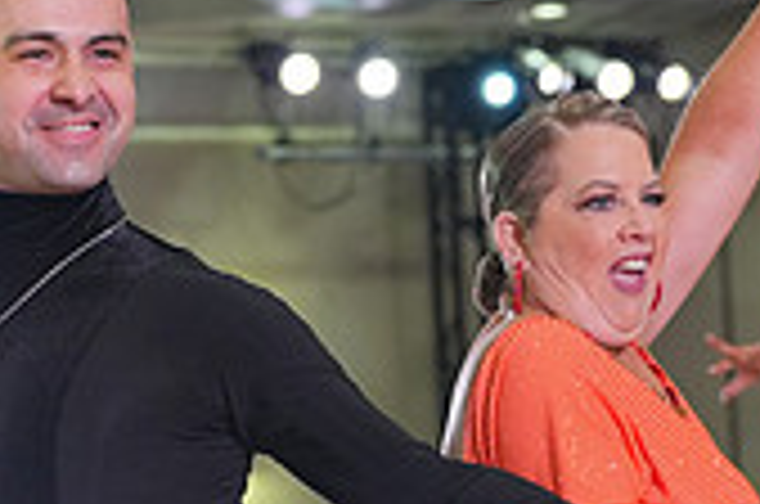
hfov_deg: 8.6
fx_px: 5078
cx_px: 434
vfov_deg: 5.6
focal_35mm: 241
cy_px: 837
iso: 1600
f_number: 4
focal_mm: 70
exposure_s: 1/400
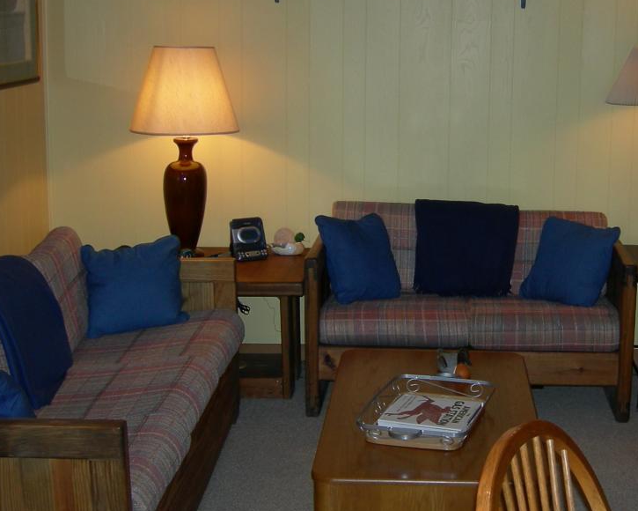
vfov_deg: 24.6
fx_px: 1171
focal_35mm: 62
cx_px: 458
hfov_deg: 30.1
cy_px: 240
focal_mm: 7.5
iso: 102
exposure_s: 1/60.1
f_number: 2.7
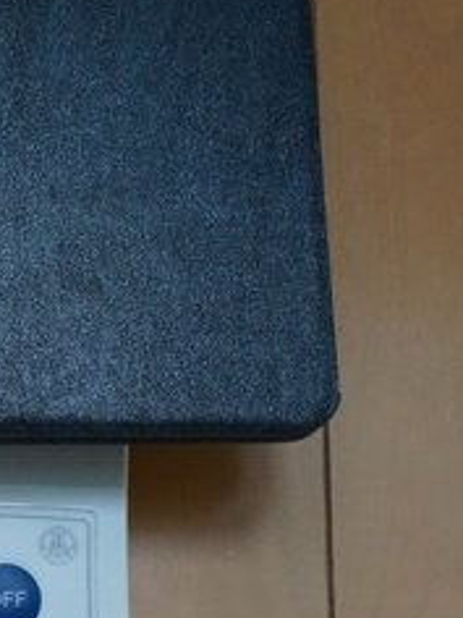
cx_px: -146
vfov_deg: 18.5
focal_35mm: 106
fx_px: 1894
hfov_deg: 13.4
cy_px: 253
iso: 3200
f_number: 9
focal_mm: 29
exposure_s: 1/50
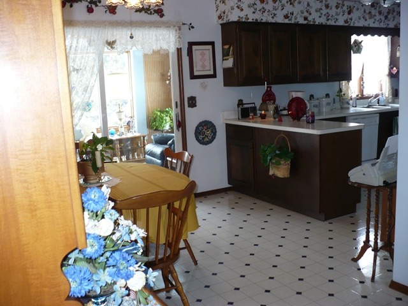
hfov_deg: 50.1
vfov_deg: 38.7
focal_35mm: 37
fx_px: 436
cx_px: 204
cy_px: 153
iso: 160
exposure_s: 1/30
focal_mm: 6.1
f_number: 2.8
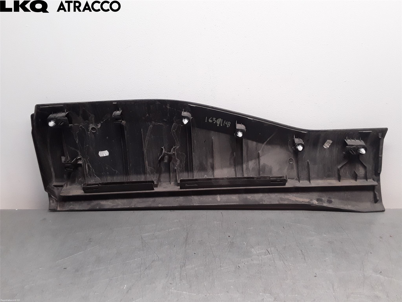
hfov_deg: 63.4
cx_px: 201
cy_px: 151
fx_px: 325
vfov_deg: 49.7
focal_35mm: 28
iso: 100
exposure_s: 1/117
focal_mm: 2.91
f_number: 1.9
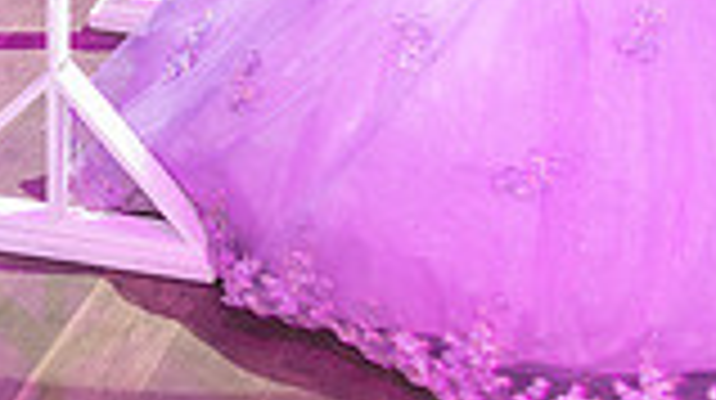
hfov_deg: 19.0
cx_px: 99
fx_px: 2105
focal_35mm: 111
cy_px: -272
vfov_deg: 10.4
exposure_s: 1/125
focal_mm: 29
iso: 1000
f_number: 3.5
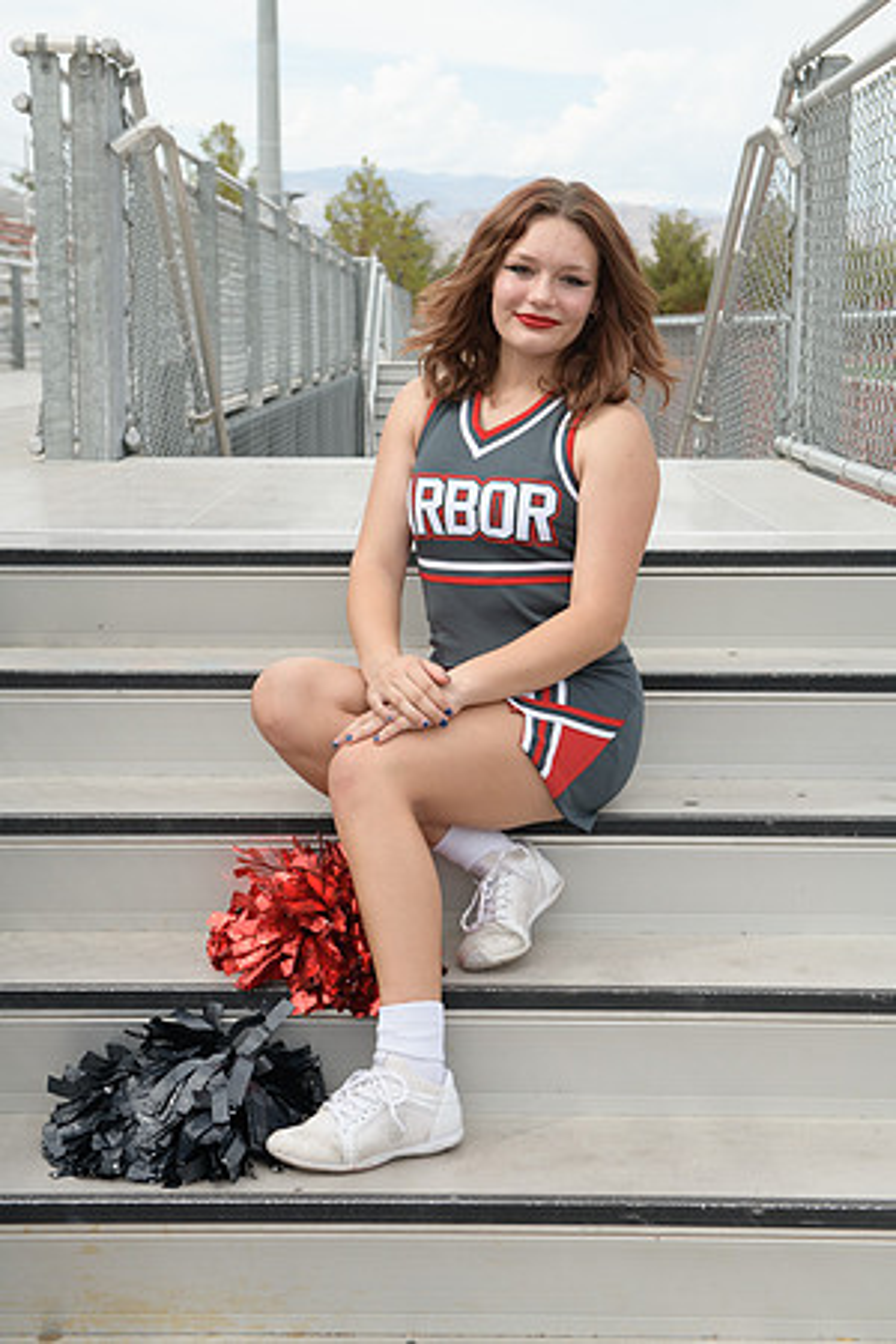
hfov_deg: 23.4
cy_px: 672
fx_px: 2165
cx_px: 448
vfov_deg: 34.5
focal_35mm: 58
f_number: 5.6
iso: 800
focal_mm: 58
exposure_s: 1/1250
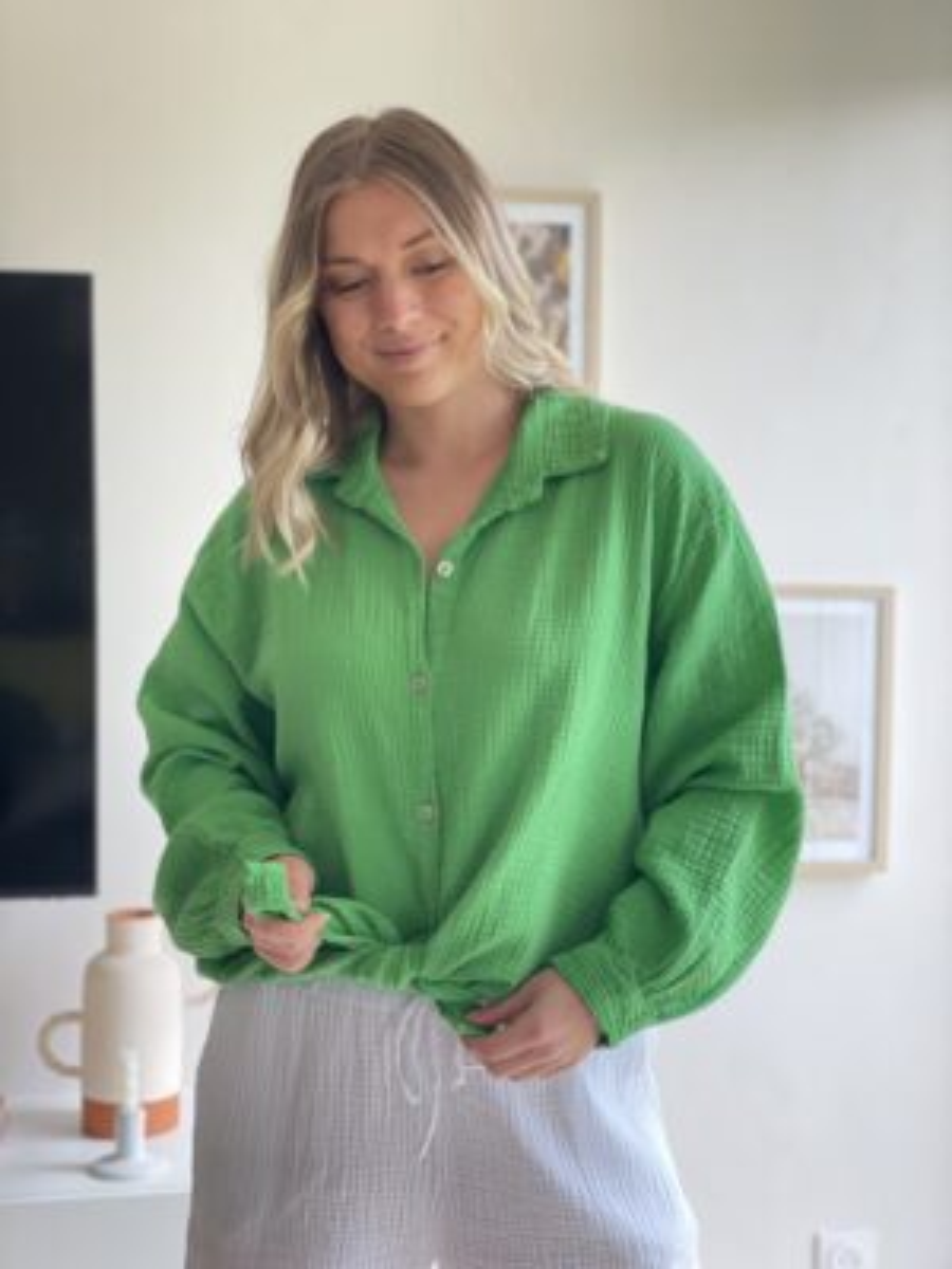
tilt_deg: -2.8
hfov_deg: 28.0
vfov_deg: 36.8
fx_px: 1907
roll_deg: +0.3
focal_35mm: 52
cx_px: 476
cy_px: 634
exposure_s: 1/122
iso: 80
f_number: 2
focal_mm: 6
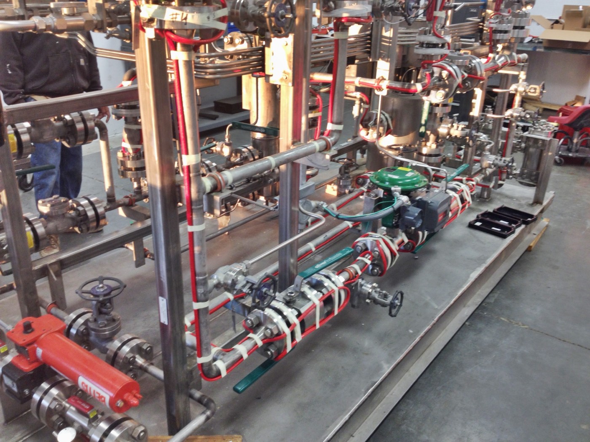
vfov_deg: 40.7
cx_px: 295
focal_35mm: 35
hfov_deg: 52.6
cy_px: 221
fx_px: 597
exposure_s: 1/40
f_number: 2.4
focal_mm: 4.28
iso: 64
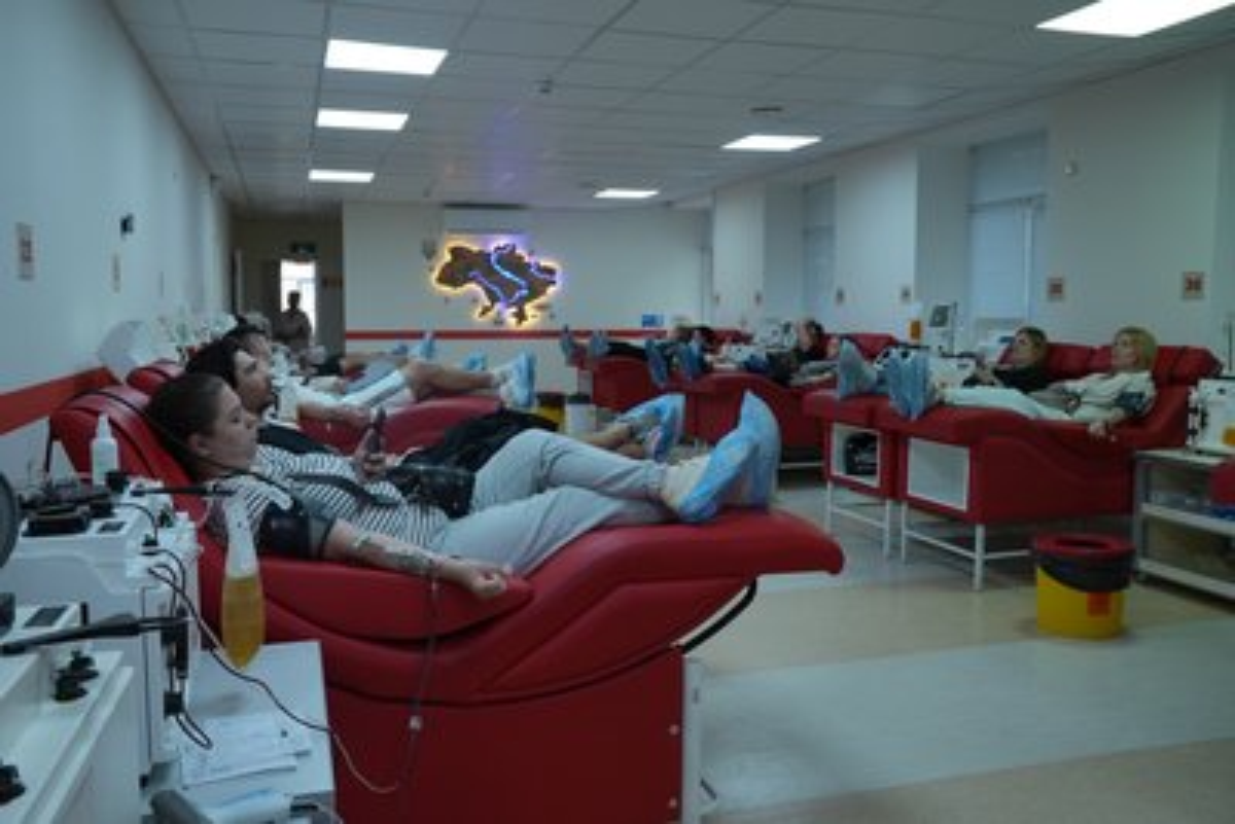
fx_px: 1064
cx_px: 618
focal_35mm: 31
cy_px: 412
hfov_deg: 60.3
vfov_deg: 42.4
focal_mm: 31
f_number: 7.1
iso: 400
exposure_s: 1/50
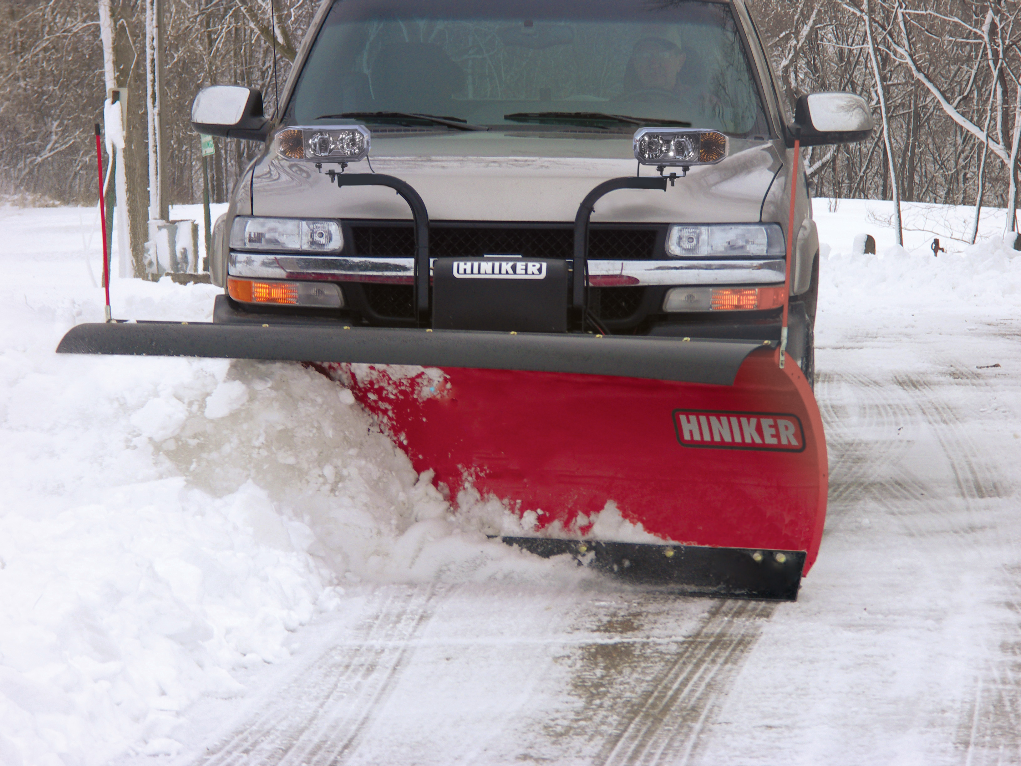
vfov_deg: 7.7
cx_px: 510
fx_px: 5663
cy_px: 383
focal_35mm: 192
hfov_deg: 10.3
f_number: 5
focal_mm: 49.6
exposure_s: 1/400
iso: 50
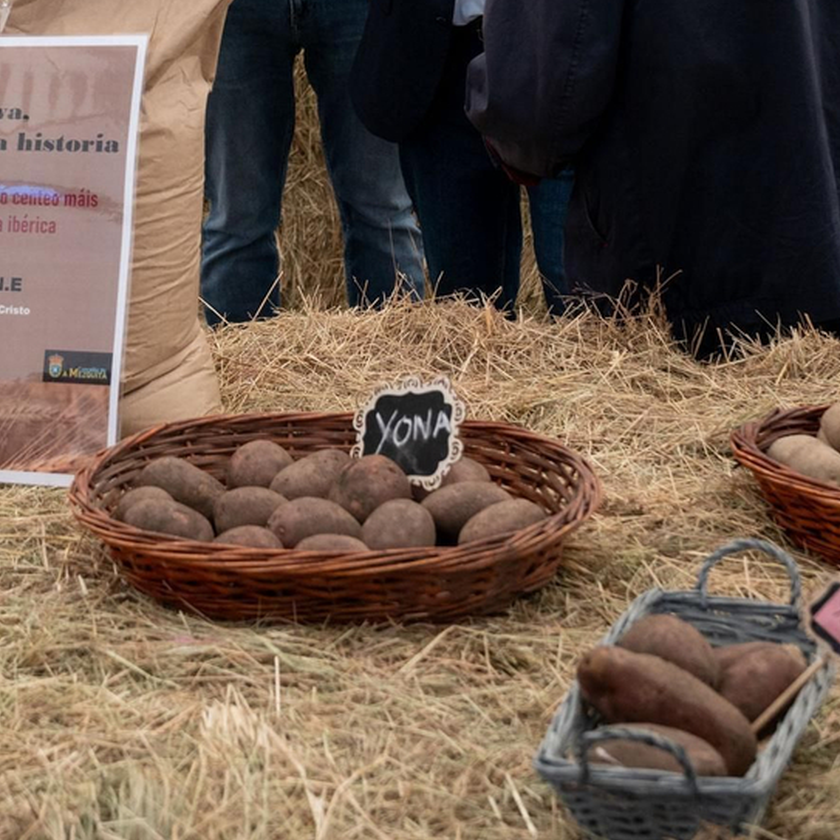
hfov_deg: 17.9
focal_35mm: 96
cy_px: 47
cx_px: 109
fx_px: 2636
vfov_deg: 17.8
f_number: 4
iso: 400
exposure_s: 1/500
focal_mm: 35
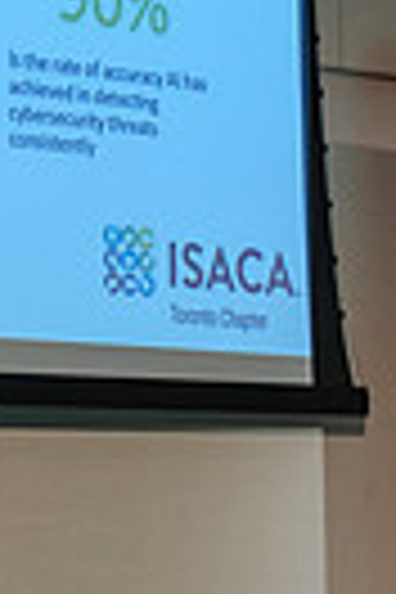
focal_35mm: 165
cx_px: 122
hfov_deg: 8.3
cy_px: 146
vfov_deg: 12.4
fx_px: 2722
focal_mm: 24.2
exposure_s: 1/60
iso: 1000
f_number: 2.8
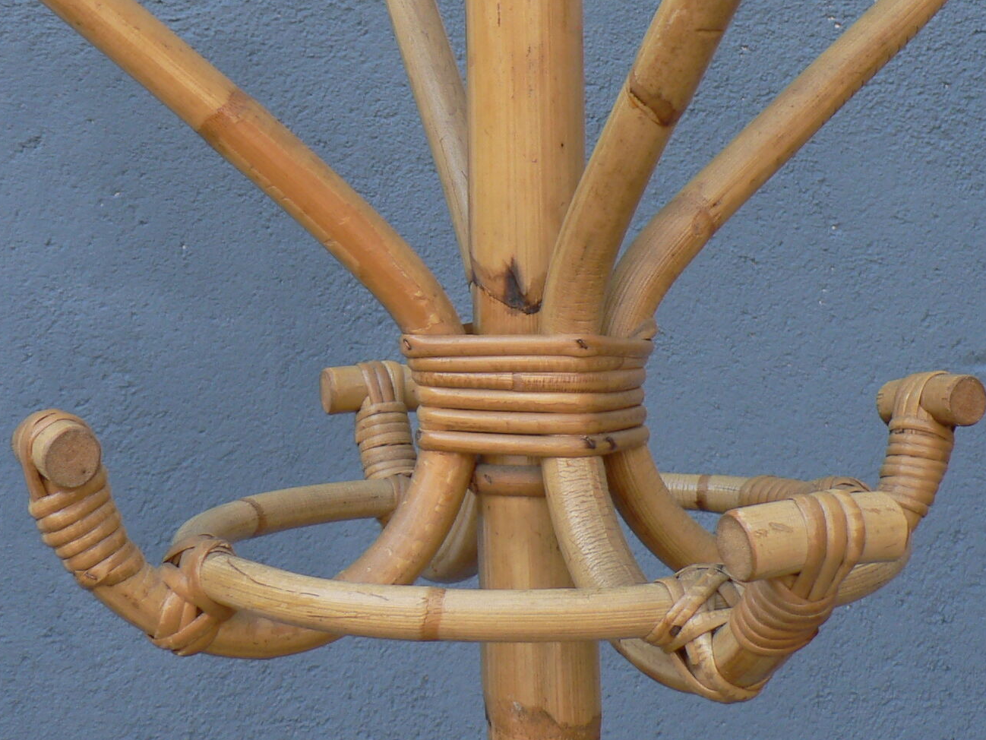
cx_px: 465
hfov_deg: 27.4
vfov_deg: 20.5
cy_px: 143
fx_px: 2023
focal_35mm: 71
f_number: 2.8
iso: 80
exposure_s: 1/200
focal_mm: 6
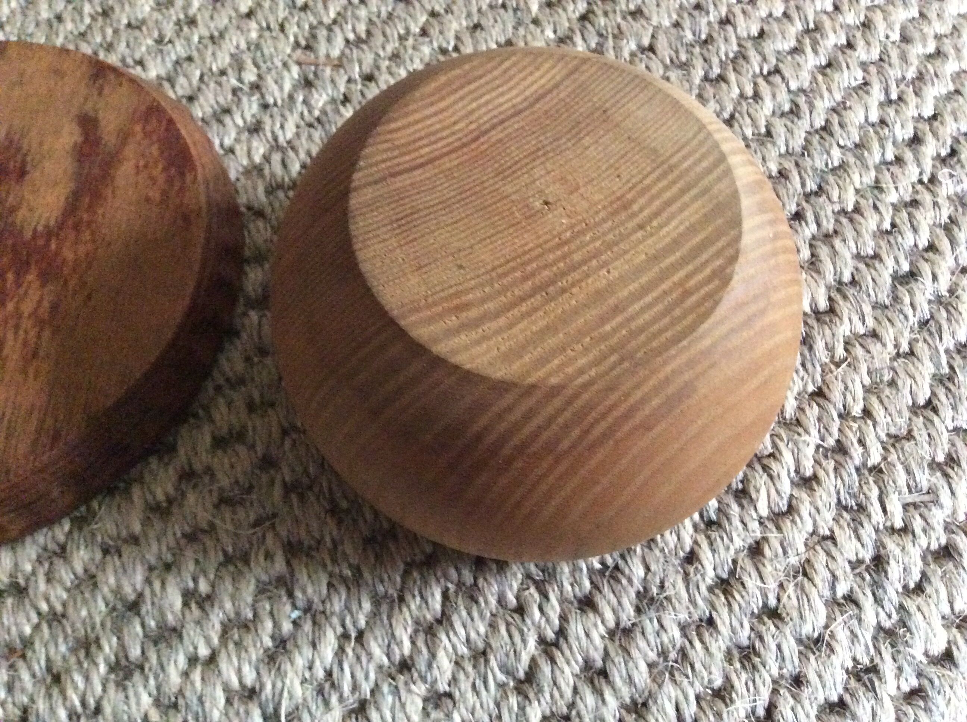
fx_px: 893
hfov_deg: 56.9
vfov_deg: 44.1
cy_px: 361
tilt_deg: -65.9
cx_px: 484
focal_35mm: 32
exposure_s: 1/17
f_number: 2.4
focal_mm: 3.3
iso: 640
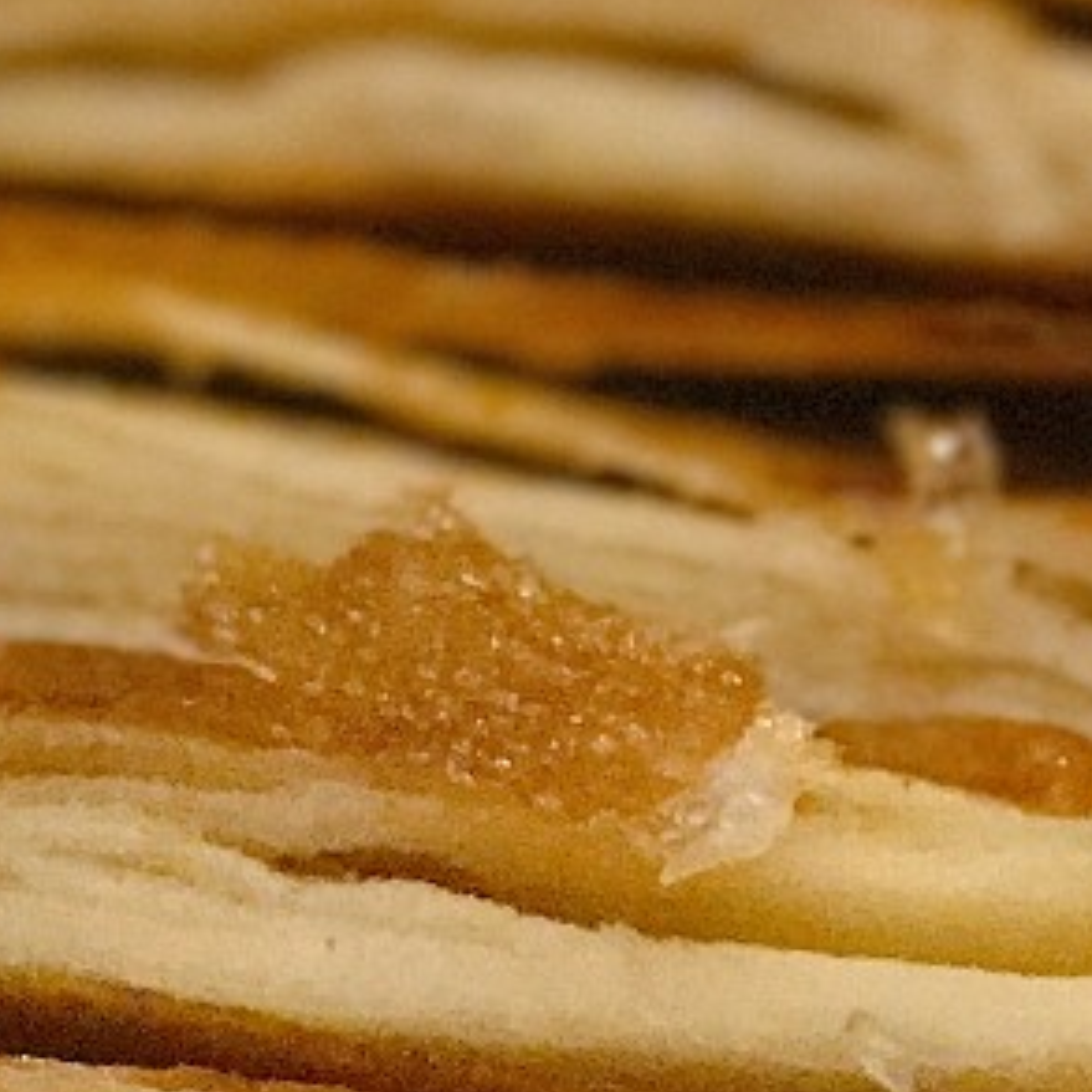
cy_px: 648
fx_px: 9815
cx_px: -231
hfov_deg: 6.3
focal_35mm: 275
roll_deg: -1.8
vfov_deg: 6.4
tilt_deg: -37.1
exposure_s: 1/50
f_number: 2.8
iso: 400
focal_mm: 6.6
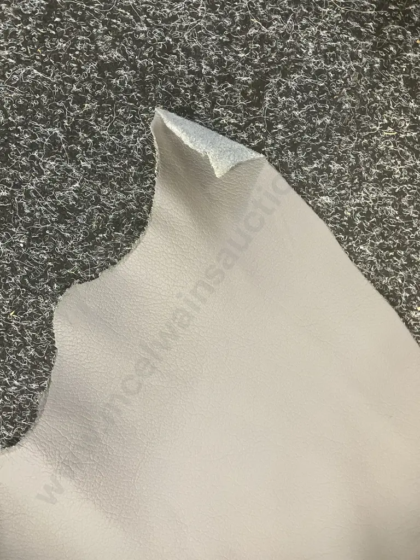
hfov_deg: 49.7
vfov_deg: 63.4
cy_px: 280
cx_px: 210
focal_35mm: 28
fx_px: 453
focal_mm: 3.99
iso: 320
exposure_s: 1/33
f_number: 1.8
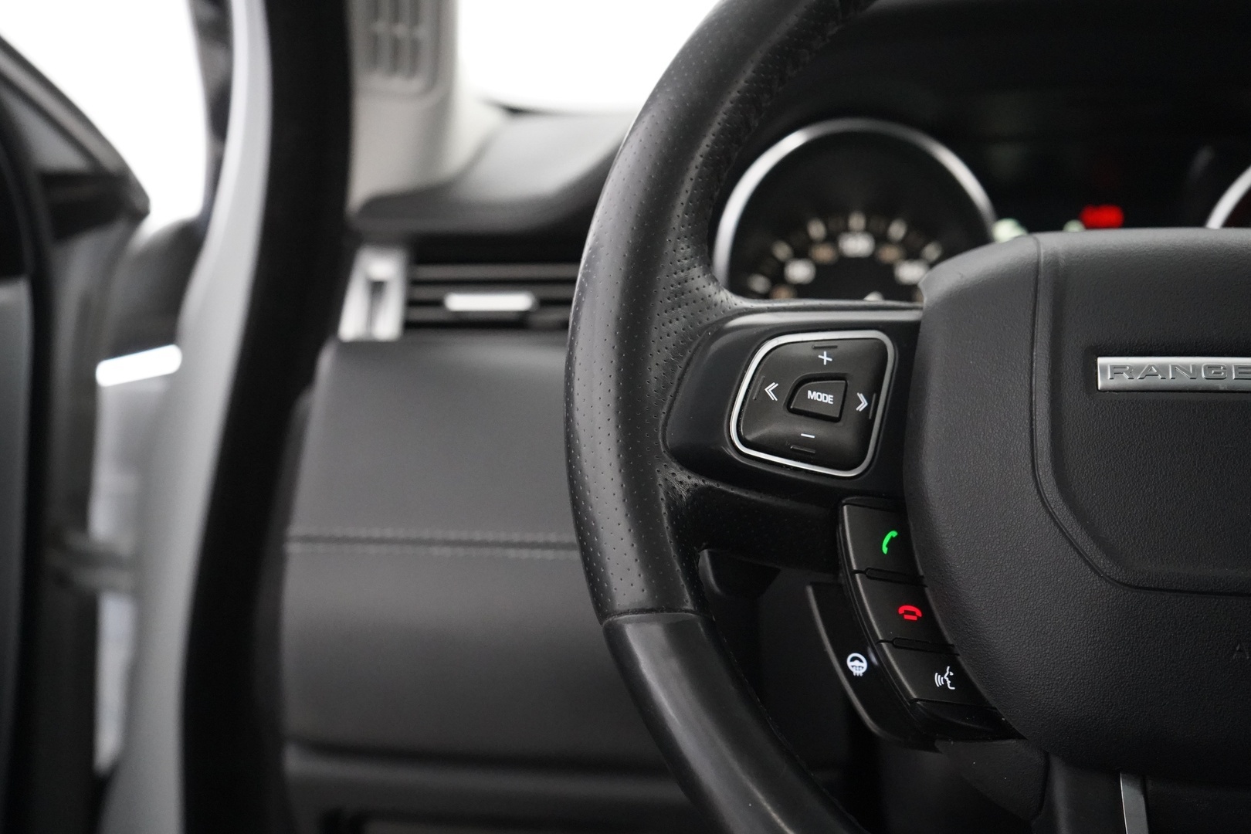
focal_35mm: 56
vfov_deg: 24.2
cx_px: 626
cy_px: 417
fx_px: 1946
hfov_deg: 35.6
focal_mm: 56
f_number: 5
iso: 12800
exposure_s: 1/60
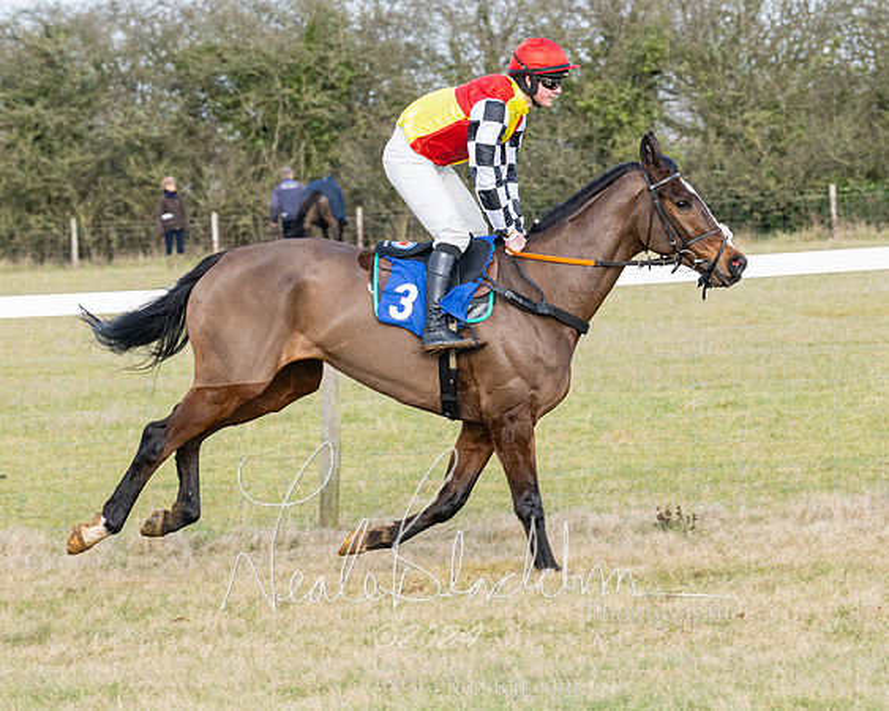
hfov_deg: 8.7
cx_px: 521
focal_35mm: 223
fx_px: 5855
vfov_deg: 6.9
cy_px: 396
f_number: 5
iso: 400
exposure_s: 1/800
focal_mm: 103
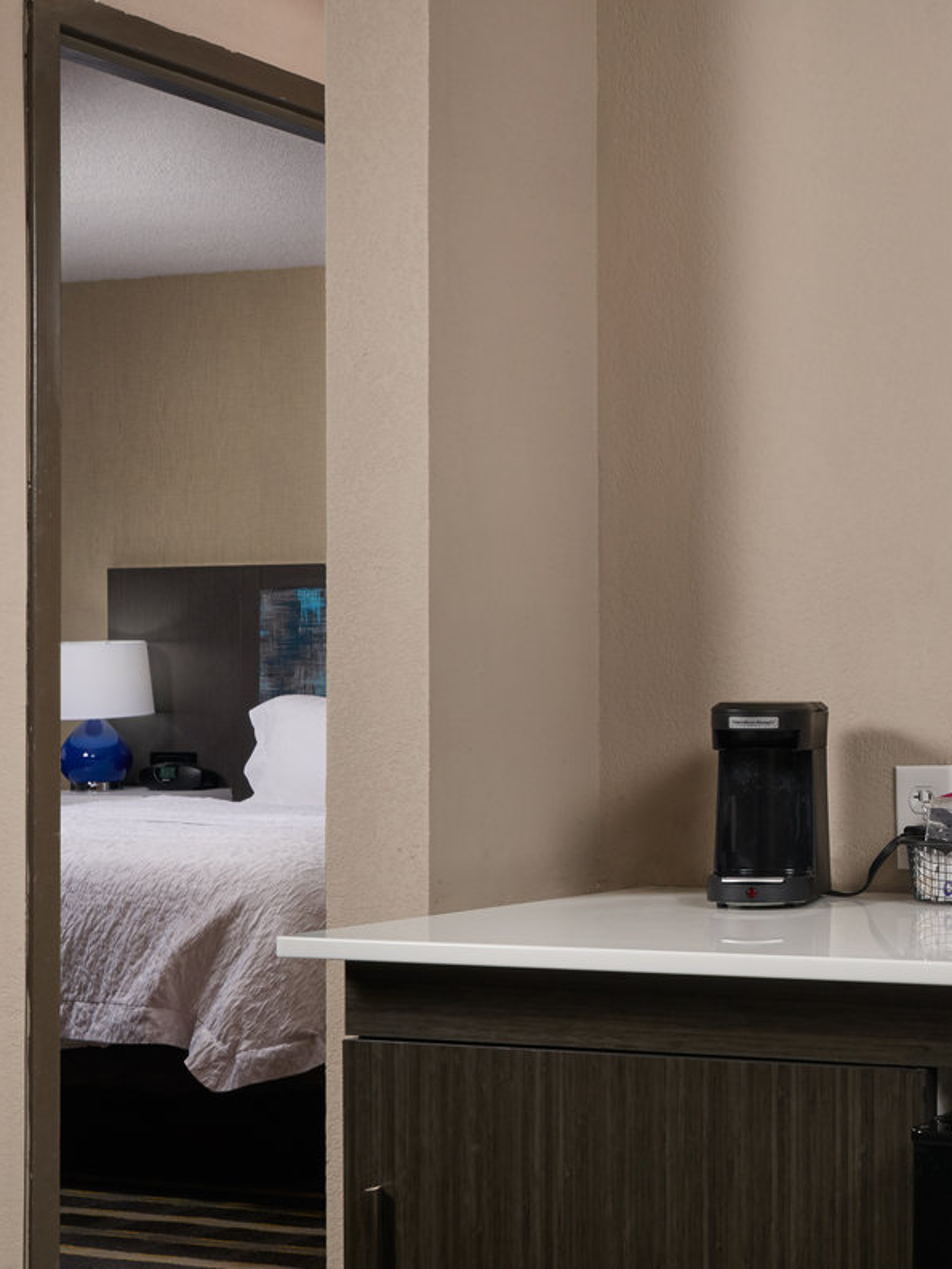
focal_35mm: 65
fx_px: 2383
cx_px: 1235
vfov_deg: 29.8
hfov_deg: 20.6
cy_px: 735
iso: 400
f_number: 8
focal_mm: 30
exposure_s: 1/250
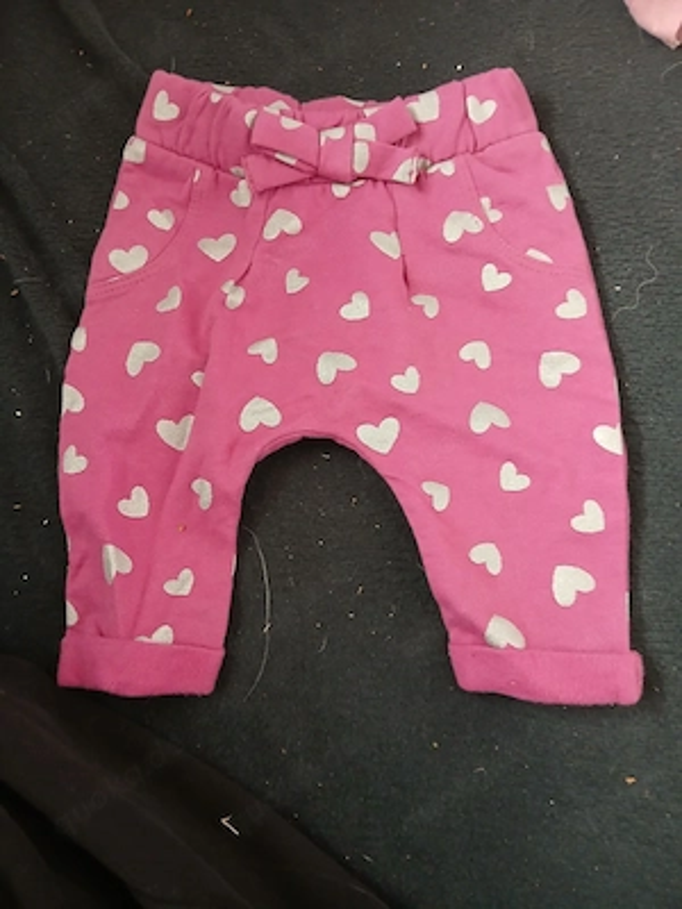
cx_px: 341
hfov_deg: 53.1
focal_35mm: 26
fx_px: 683
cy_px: 454
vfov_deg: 67.3
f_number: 1.8
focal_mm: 3.98
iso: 320
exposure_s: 1/25.1
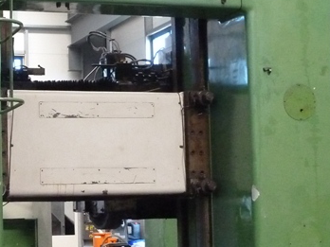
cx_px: 4
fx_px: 810
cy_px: 164
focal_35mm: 85
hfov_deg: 22.2
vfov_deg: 17.3
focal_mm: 6.1
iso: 800
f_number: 3.6
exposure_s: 1/50
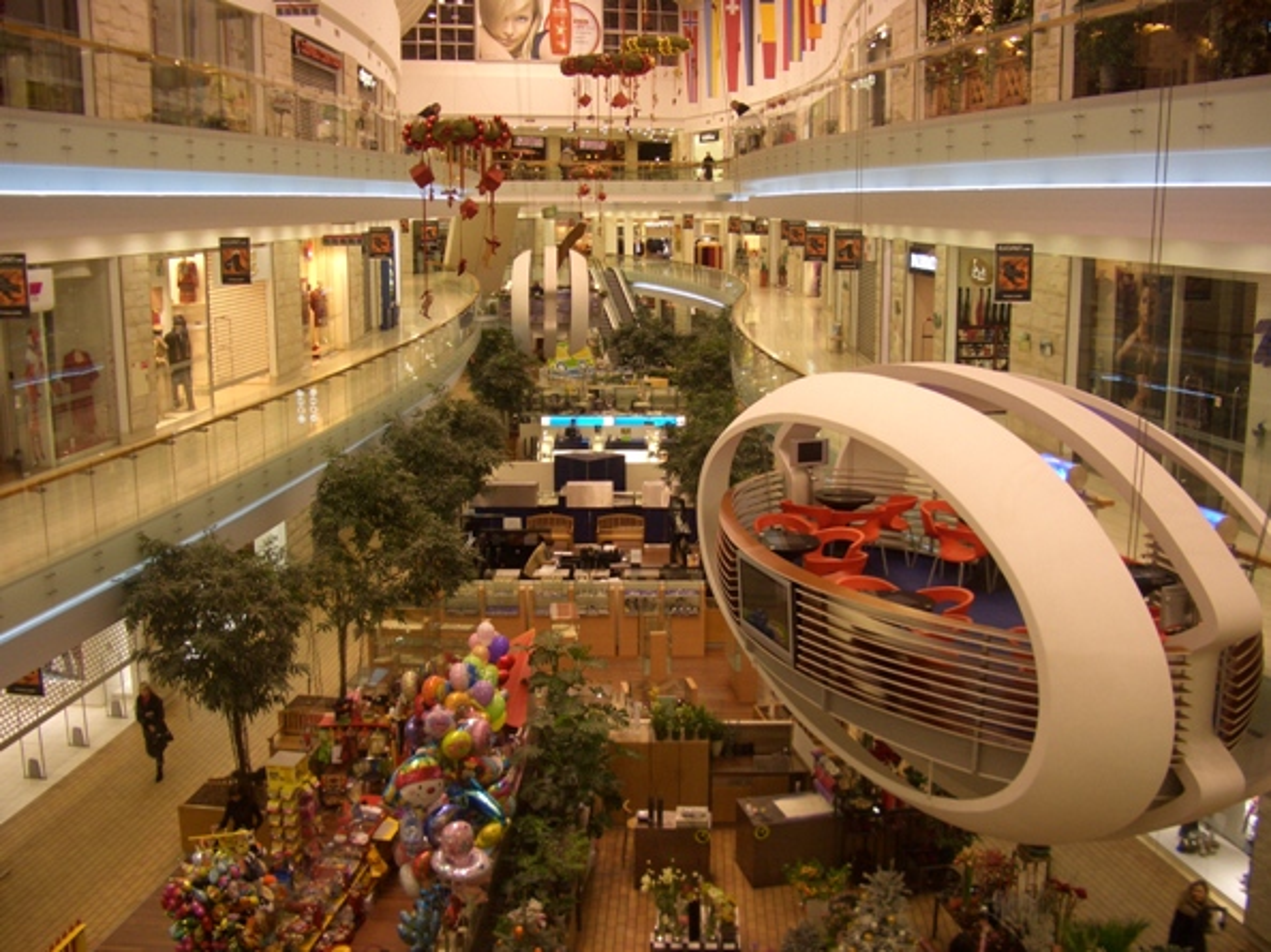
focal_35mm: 35
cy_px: 476
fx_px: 1285
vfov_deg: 40.7
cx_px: 636
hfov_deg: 52.6
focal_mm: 5.8
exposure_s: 1/40
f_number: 2.6
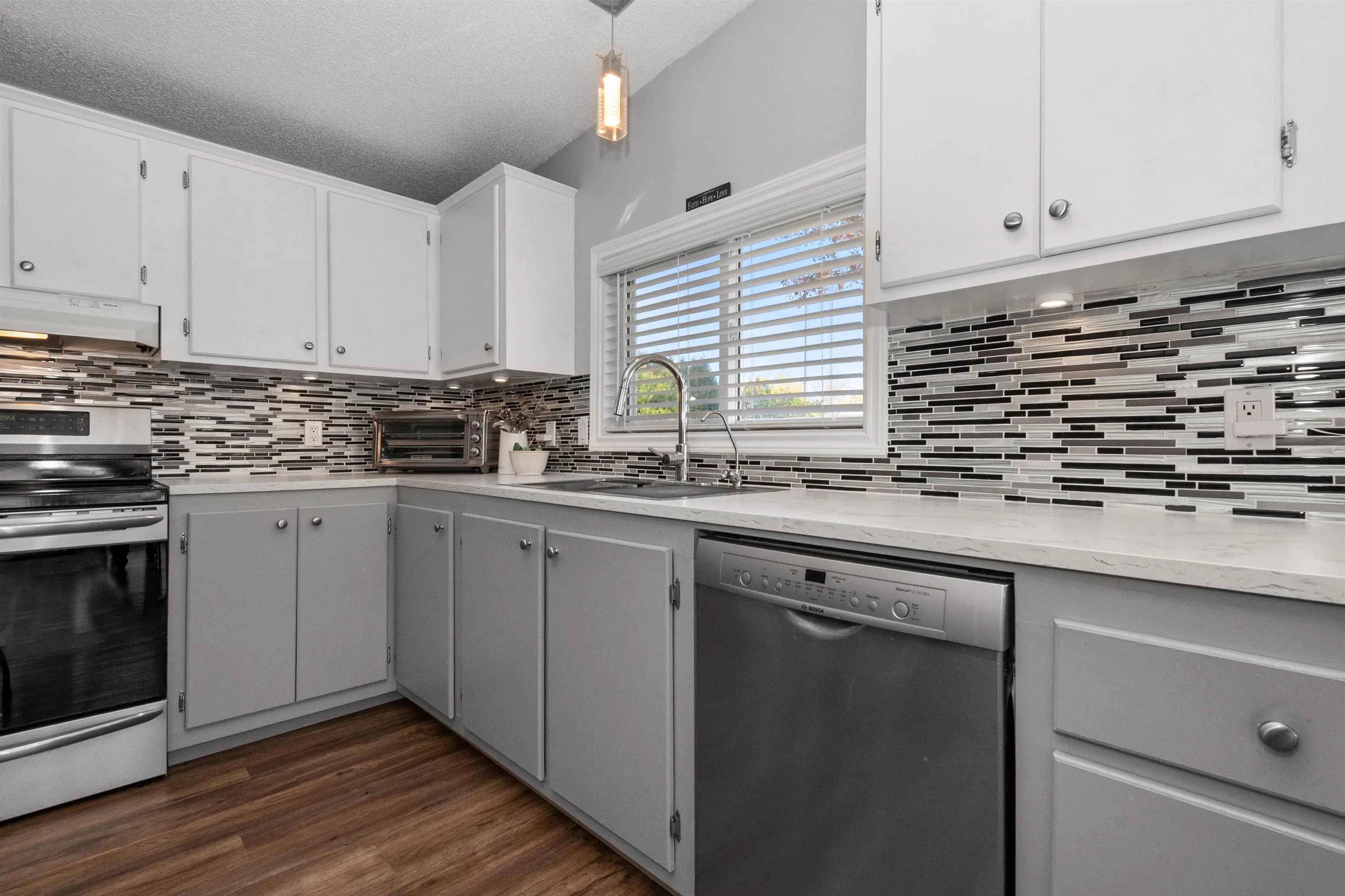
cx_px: 672
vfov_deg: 77.3
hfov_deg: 100.4
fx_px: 560
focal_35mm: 15
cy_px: 448
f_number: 10
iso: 250
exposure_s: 1/40
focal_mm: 10
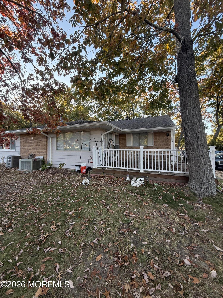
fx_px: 120
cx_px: 112
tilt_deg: +0.6
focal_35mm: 14
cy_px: 149
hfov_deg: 85.7
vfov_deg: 102.1
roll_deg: +0.3
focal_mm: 2.22
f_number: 2.2
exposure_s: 1/157
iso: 64
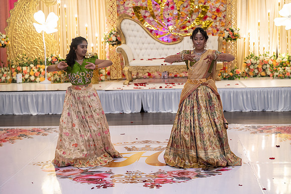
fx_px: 578
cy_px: 97
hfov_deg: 28.2
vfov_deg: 19.1
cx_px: 146
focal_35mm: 72
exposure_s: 1/160
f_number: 3.2
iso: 1000
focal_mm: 71
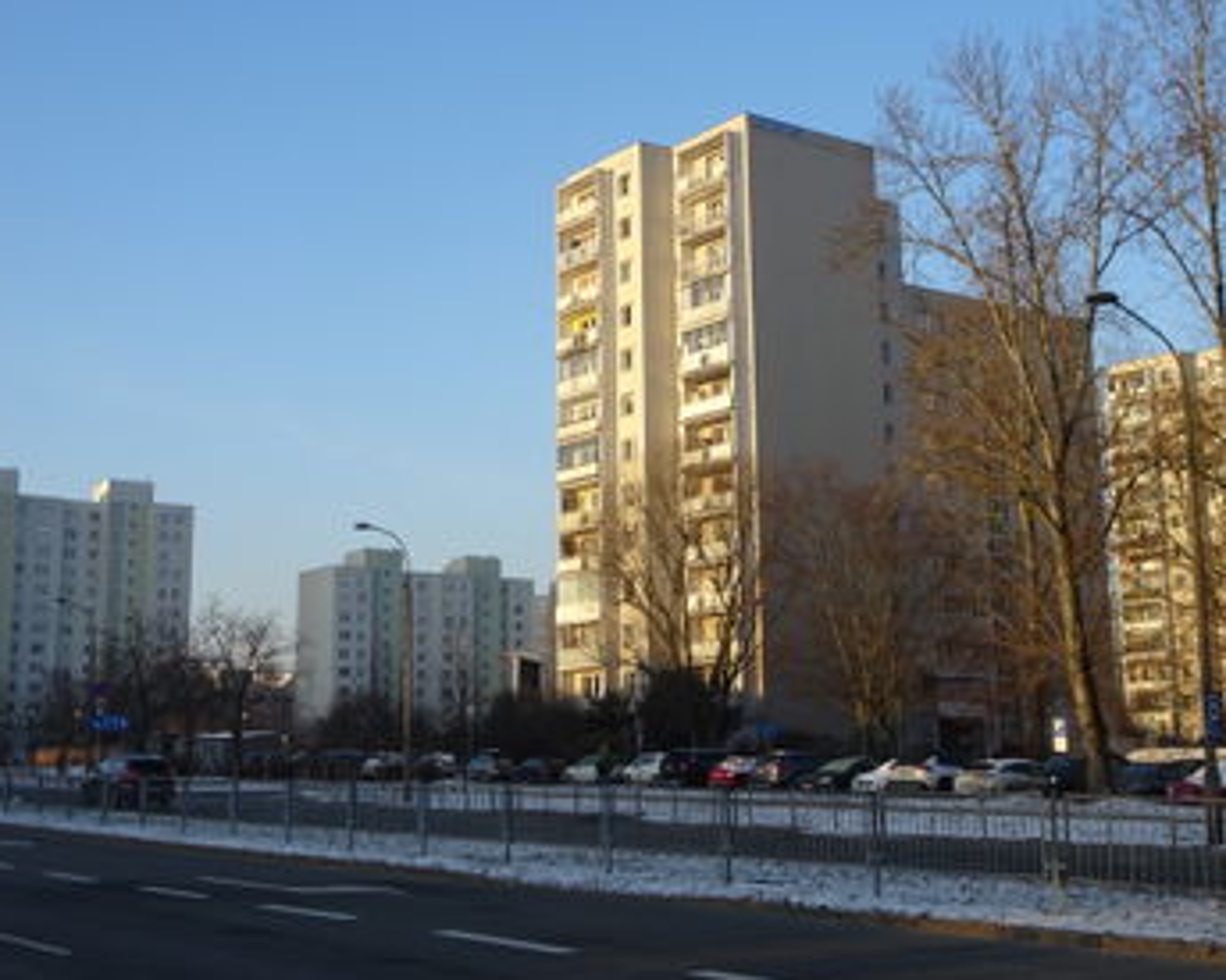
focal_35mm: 45
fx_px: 1632
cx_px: 527
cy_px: 431
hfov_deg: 41.1
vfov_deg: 33.4
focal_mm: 5.61
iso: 80
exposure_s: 1/320
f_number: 4
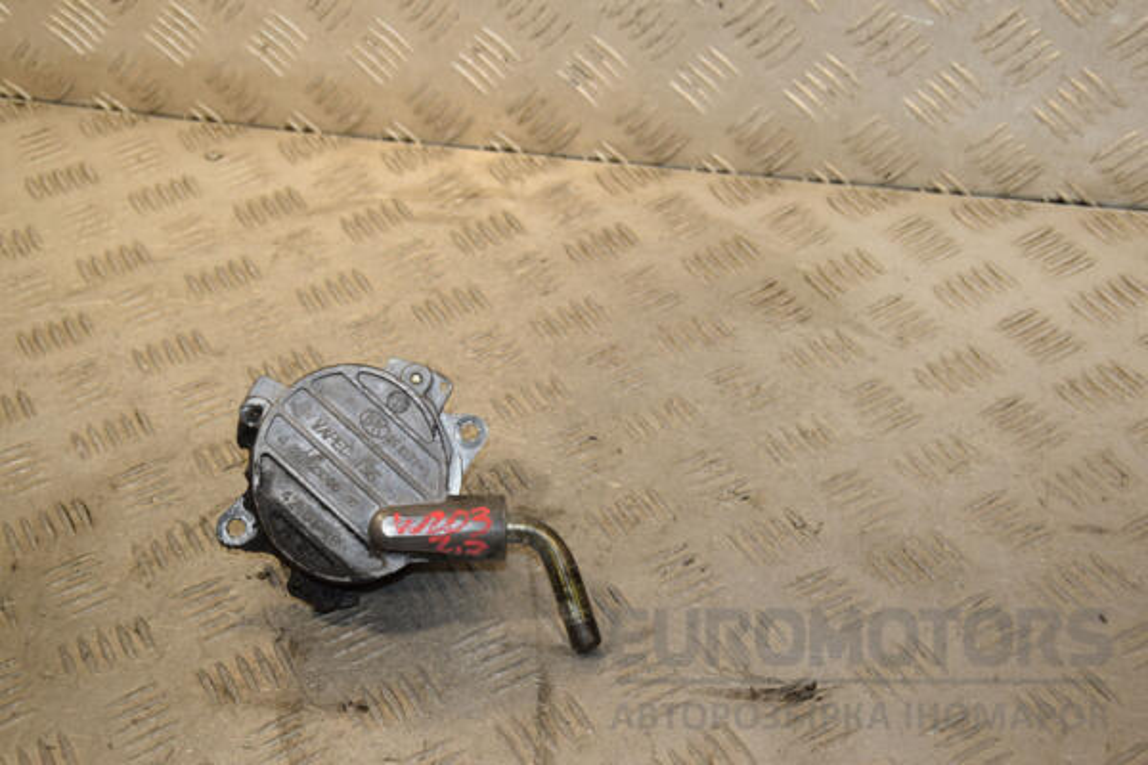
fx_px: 1818
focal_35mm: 57
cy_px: 382
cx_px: 574
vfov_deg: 23.8
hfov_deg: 35.1
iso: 800
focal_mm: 38
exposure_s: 1/200
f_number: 6.3
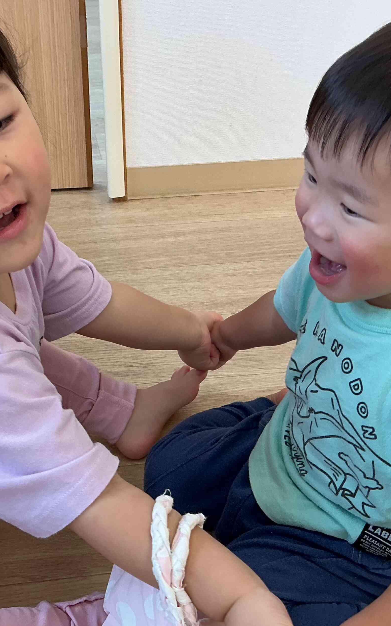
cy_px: 364
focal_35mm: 50
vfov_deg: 40.2
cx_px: 152
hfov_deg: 25.8
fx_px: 853
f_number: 1.8
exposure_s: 1/120
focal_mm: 3
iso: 32
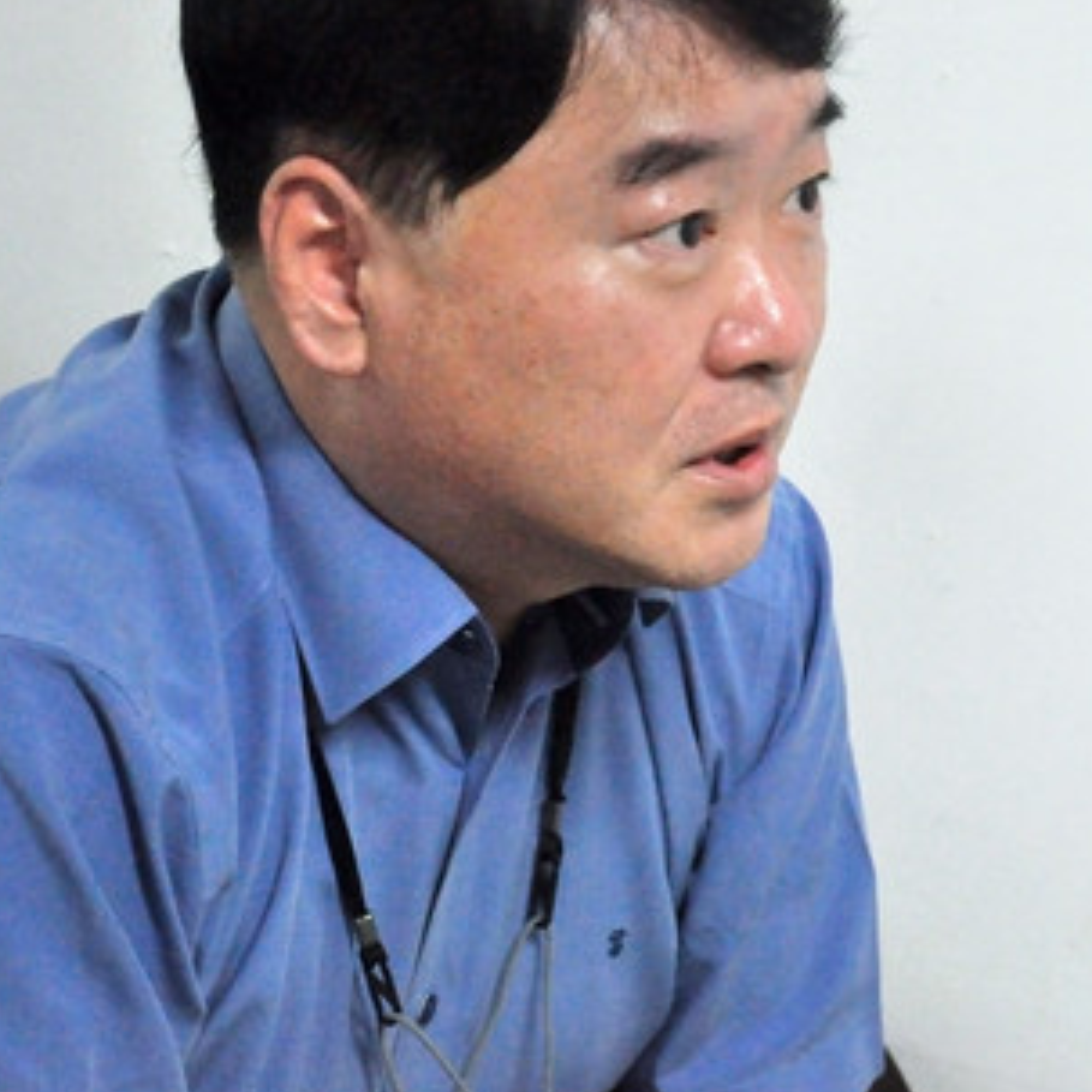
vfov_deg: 14.3
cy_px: 427
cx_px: 735
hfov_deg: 14.3
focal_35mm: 122
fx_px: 4354
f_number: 5.6
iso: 3200
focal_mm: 50
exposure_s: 1/125
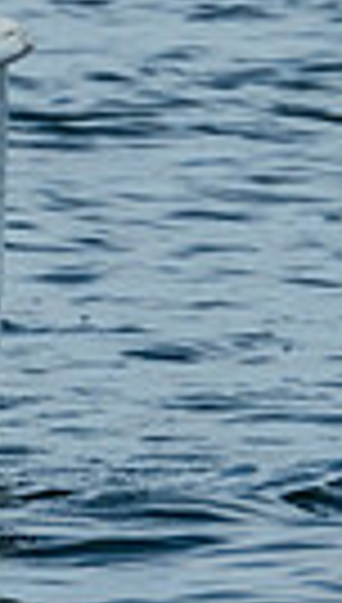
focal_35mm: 1597
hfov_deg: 0.8
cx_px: -629
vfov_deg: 1.3
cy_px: -309
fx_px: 25586
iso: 250
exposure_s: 1/400
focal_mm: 170
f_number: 10
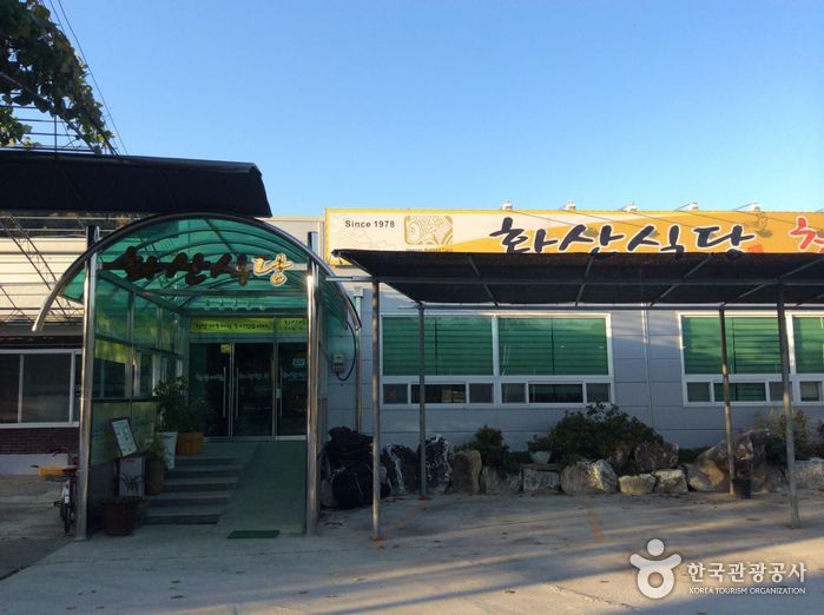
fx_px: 784
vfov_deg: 42.8
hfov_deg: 55.4
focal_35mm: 33
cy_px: 308
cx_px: 412
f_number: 2.4
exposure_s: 1/340
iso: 32
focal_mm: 3.3
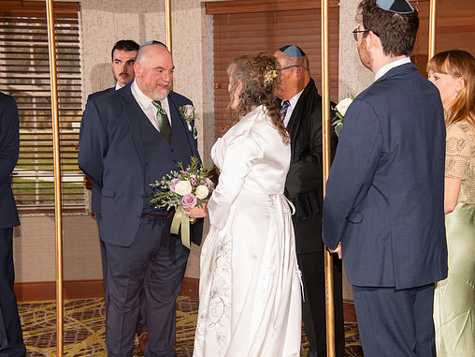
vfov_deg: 16.4
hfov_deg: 21.8
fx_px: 1235
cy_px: 178
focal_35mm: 90
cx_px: 254
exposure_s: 1/160
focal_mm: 82
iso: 1000
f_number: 8
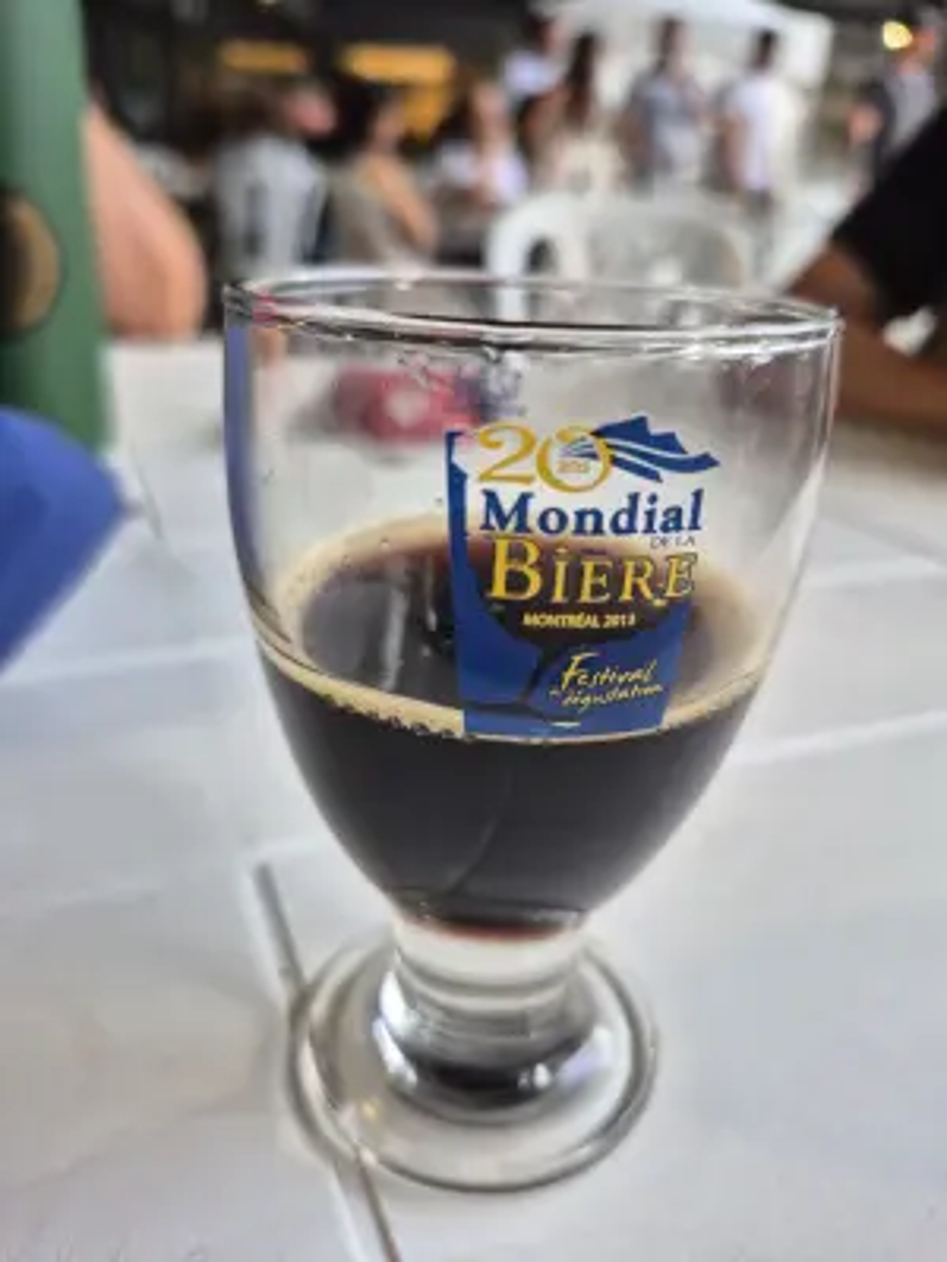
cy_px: 631
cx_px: 474
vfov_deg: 73.9
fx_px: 839
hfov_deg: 58.9
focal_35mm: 23
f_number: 1.8
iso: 100
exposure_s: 1/120
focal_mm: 5.4
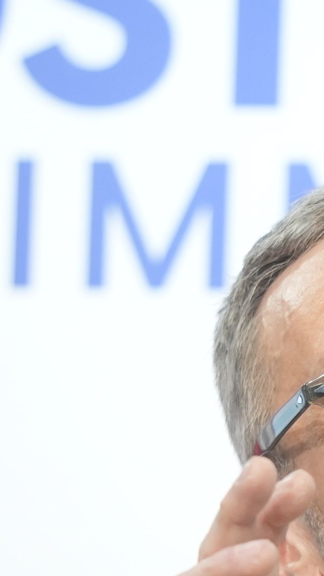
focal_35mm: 327
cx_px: 695
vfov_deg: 6.6
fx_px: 4990
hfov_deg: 3.7
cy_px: 524
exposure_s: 1/400
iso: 1250
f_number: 4.5
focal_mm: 89
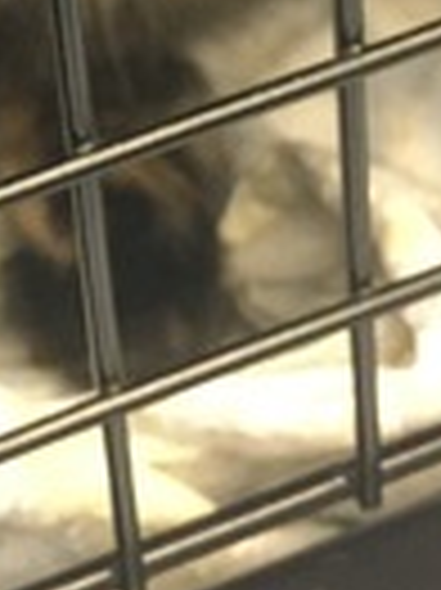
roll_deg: +7.3
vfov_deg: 14.2
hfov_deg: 10.8
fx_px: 2263
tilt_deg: -40.0
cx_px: -189
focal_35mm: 133
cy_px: -189
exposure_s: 1/20
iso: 200
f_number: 2.2
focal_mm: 4.15
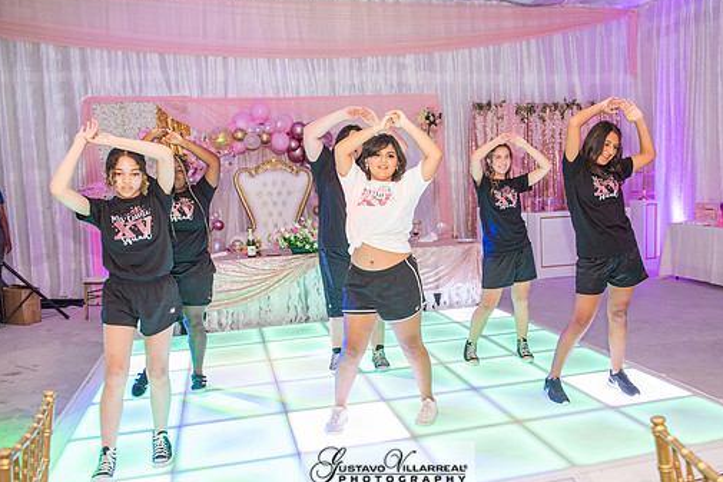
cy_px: 244
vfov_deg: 42.4
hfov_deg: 60.2
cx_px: 388
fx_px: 623
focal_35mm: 31
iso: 1250
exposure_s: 1/60
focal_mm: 27
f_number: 4
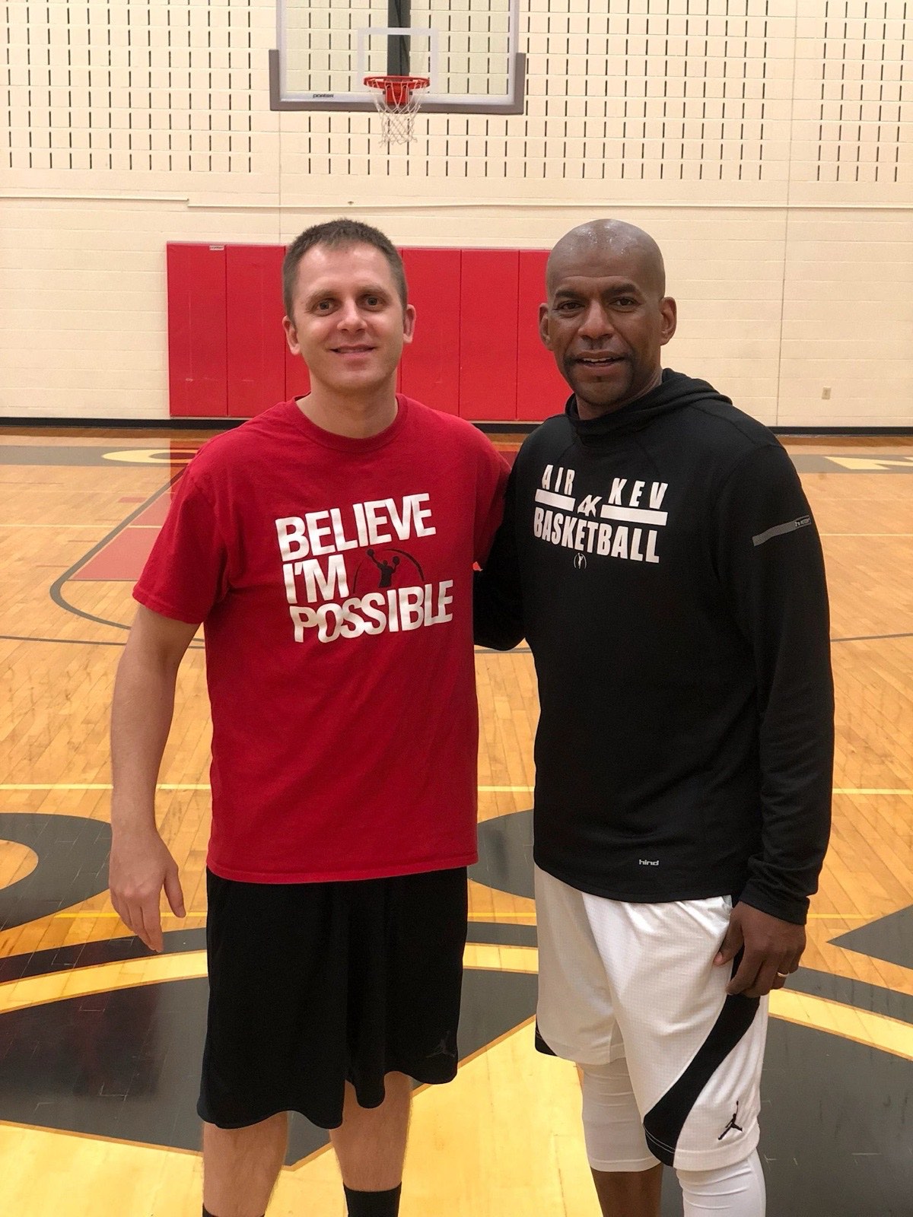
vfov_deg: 36.8
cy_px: 608
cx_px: 456
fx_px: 1829
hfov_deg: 28.0
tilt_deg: -10.1
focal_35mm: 52
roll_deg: -1.1
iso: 160
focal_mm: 6
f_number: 2.4
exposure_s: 1/30
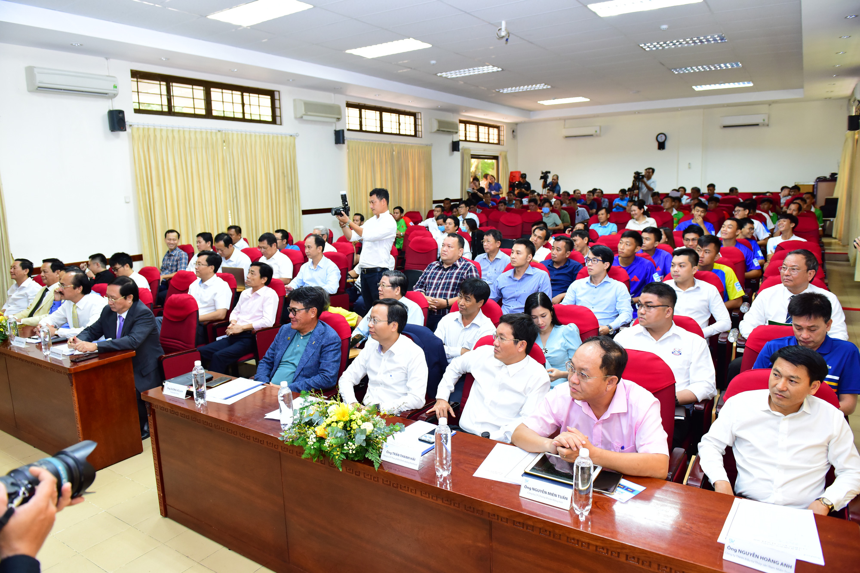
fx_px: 573
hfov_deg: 73.7
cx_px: 430
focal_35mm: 24
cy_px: 286
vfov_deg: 53.1
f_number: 4
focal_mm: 24
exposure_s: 1/60
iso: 1600
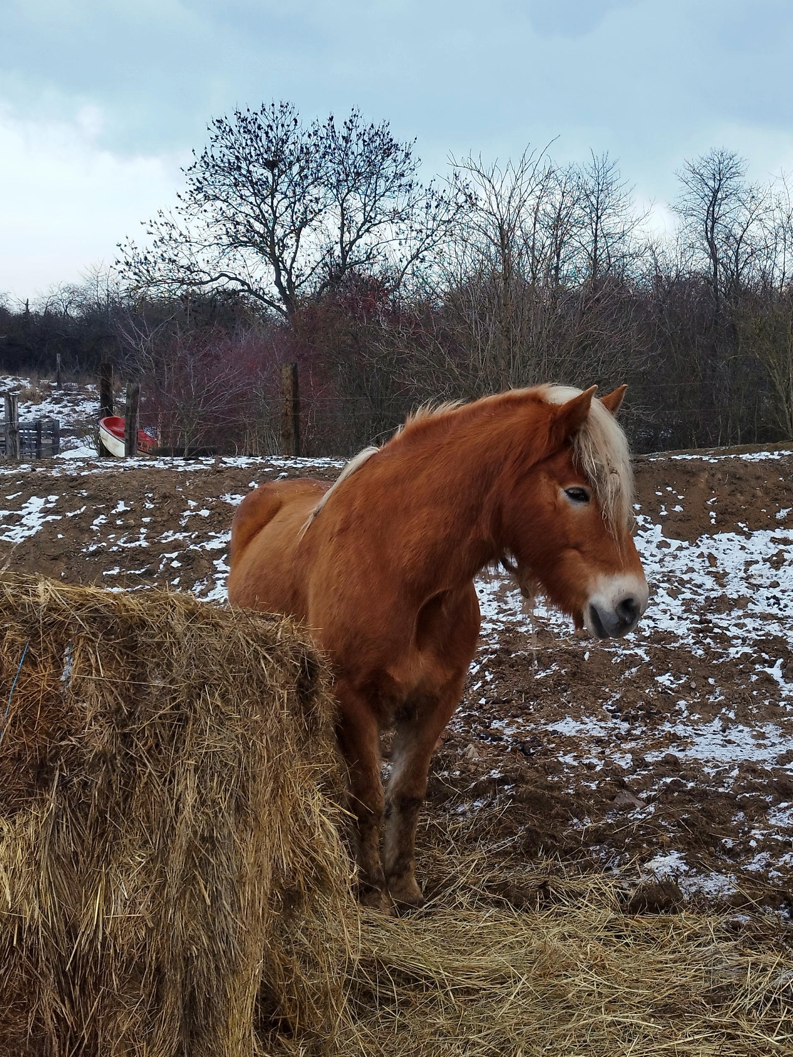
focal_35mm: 25
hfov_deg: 54.9
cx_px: 396
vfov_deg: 69.4
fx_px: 764
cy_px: 528
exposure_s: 1/144
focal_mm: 5.95
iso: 50
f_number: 1.89
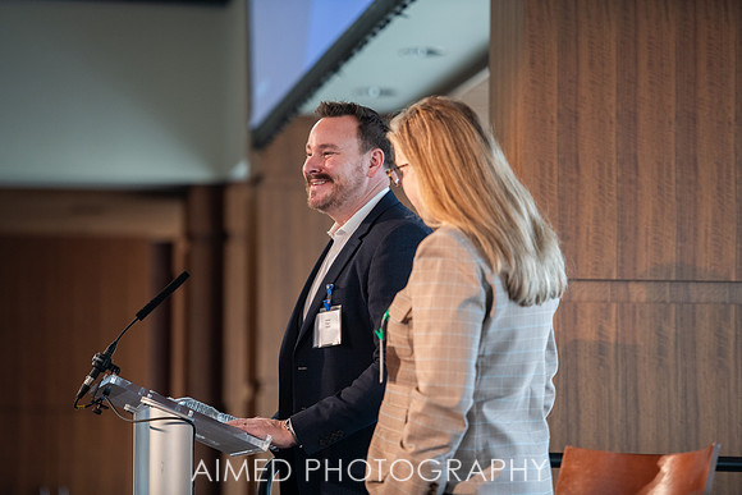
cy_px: 248
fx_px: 3608
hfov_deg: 11.7
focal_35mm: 175
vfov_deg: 7.9
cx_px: 371
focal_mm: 175
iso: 800
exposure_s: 1/200
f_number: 2.8
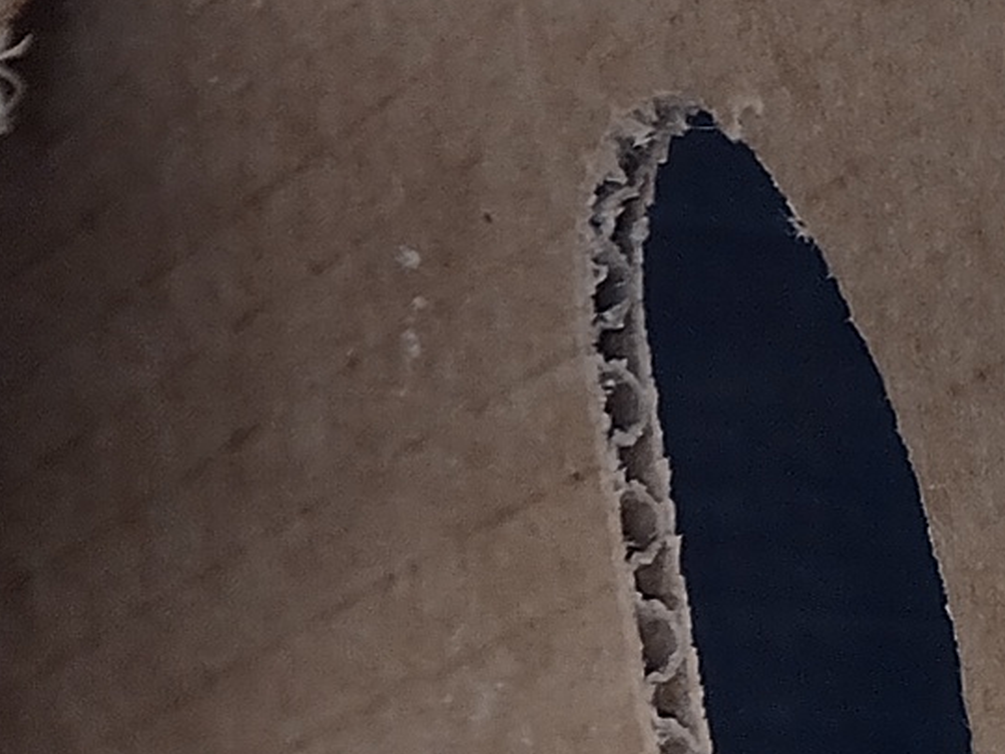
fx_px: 5807
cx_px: -2511
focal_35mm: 200
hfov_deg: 7.8
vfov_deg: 7.4
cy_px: 683
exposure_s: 1/285
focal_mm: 4.71
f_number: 1.7
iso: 100
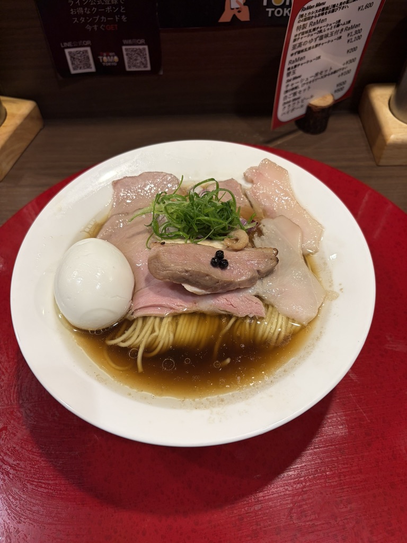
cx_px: 204
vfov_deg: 67.3
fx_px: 408
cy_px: 272
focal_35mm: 26
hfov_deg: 53.1
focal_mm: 5.96
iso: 80
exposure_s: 1/50
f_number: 1.6
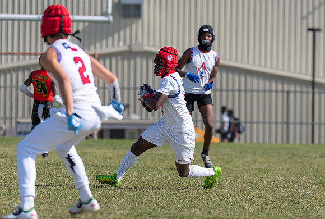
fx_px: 2147
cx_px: 208
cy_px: 116
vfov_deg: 5.8
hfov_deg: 8.7
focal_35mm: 237
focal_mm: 137
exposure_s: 1/3200
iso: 100
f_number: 2.8
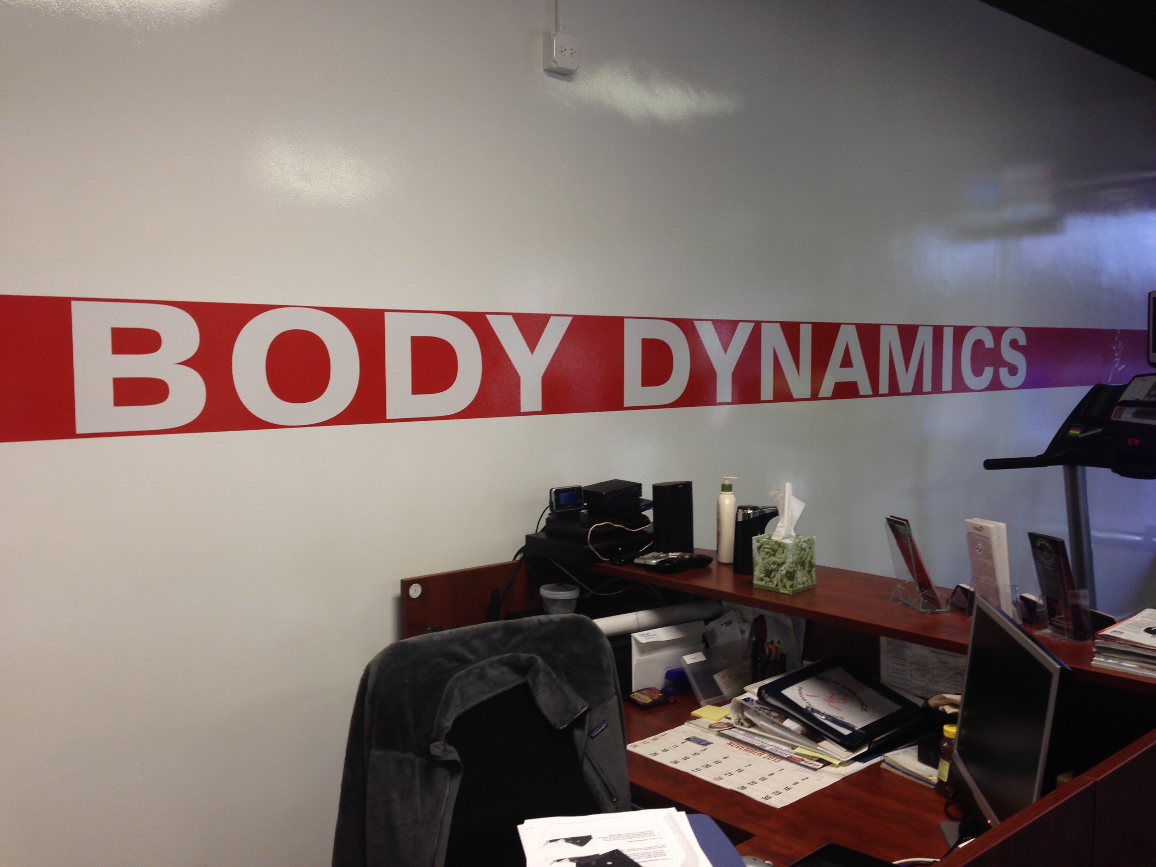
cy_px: 434
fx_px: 1102
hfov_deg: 55.4
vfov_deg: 42.9
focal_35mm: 33
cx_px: 578
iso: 50
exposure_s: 1/23
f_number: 2.4
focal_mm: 4.12
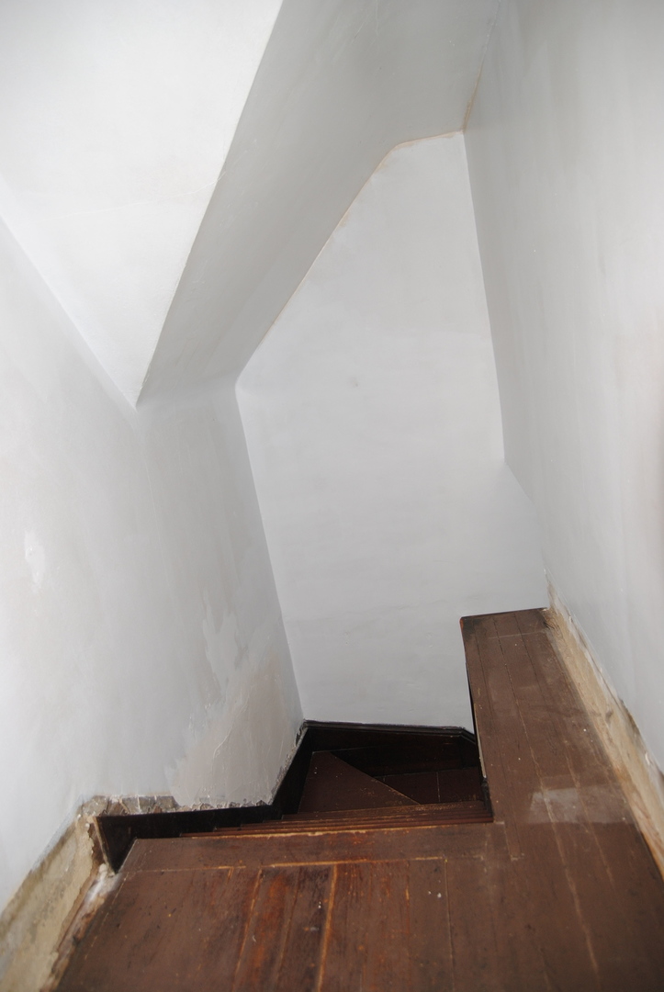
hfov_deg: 28.2
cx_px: 332
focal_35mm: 48
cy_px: 496
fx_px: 1324
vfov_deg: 41.1
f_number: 2.8
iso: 200
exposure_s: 1/60
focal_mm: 32
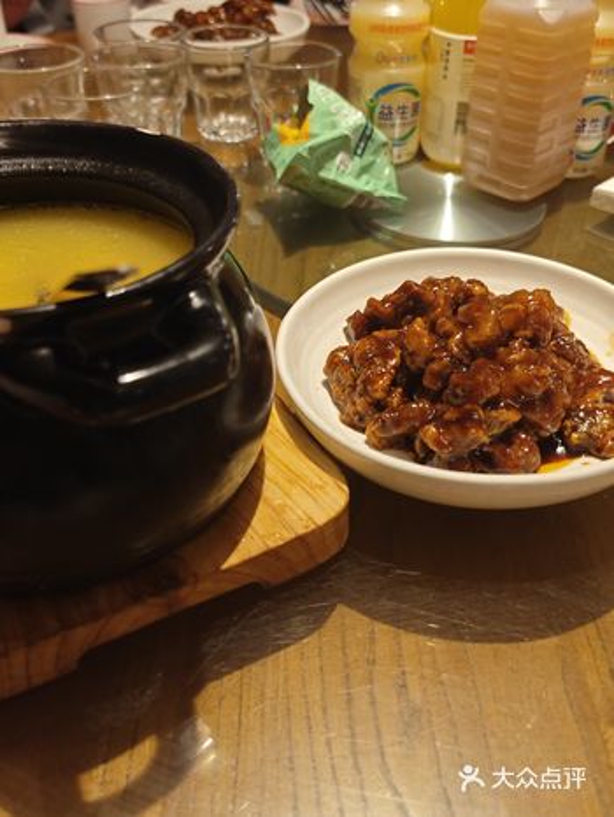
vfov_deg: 56.8
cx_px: 307
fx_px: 756
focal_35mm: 32
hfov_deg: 44.2
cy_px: 408
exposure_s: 1/50
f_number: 1.9
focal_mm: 8.7
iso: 640
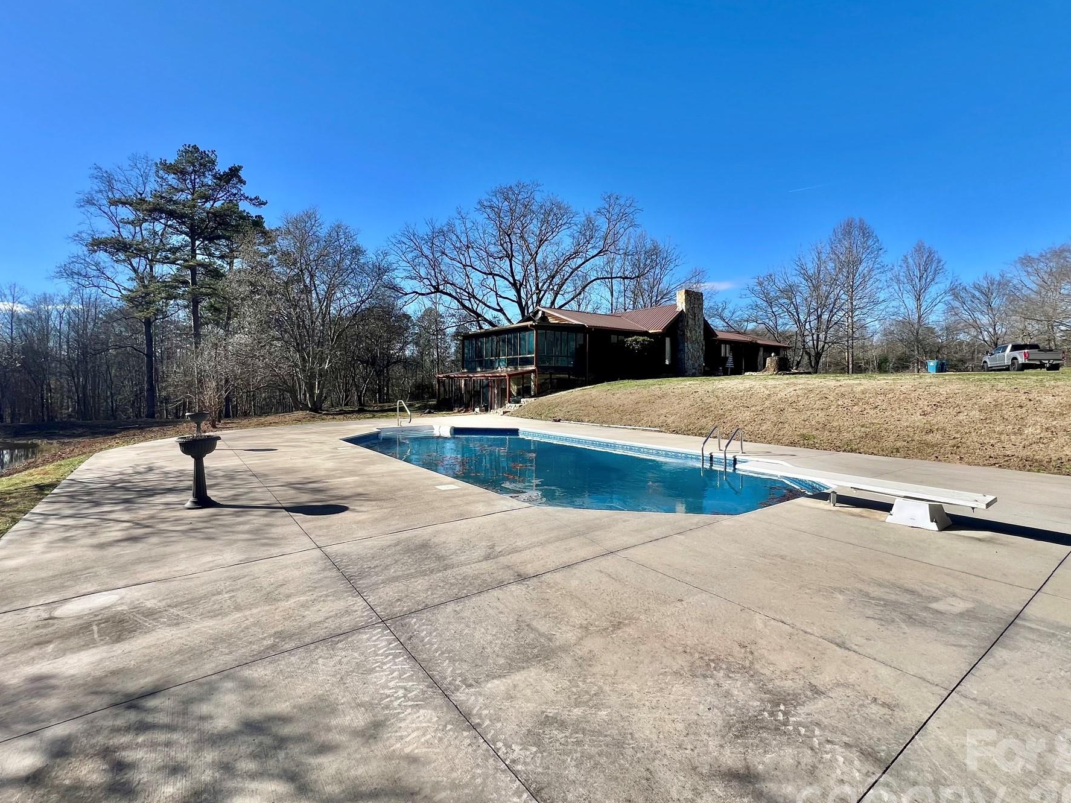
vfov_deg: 81.7
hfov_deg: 98.2
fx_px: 464
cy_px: 384
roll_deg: +0.4
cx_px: 541
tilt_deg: +0.3
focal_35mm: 15
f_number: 1.8
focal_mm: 1.57
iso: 32
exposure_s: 1/1220
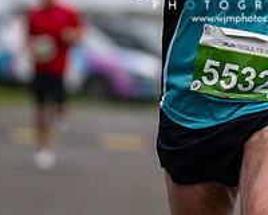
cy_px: -38
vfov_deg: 2.2
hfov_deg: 2.8
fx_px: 5489
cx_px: 240
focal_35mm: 692
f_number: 2.8
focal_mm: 170
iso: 280
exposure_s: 1/1600
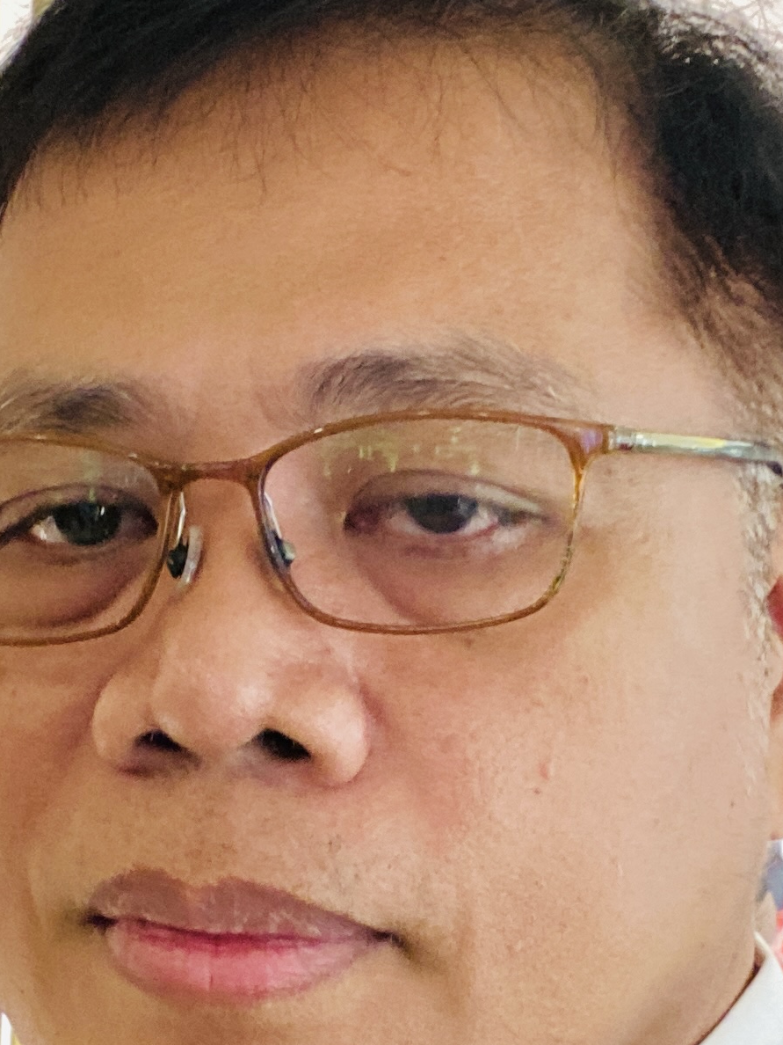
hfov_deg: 18.8
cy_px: 679
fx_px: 2352
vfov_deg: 24.9
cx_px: 243
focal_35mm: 78
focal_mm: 2.71
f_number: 2.2
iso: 250
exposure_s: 1/40
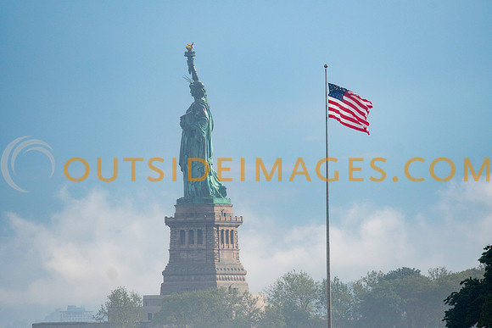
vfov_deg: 3.1
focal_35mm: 450
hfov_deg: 4.6
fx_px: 6151
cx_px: 246
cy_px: 164
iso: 640
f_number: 5
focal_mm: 300
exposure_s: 1/5000
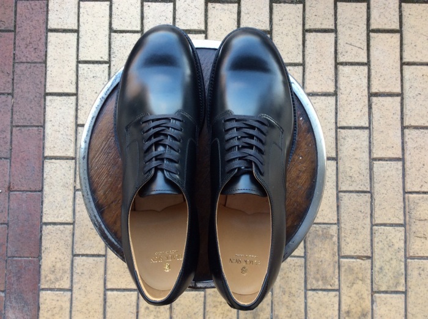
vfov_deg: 44.0
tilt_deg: -89.0
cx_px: 214
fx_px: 395
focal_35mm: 32
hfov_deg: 56.9
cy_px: 160
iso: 40
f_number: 2.4
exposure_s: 1/40
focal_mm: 3.3
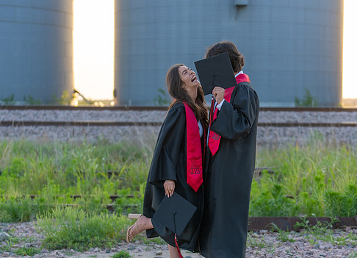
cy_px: 154
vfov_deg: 15.2
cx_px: 207
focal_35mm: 95
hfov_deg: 20.9
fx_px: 967
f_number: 2.8
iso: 160
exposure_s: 1/320
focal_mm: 70
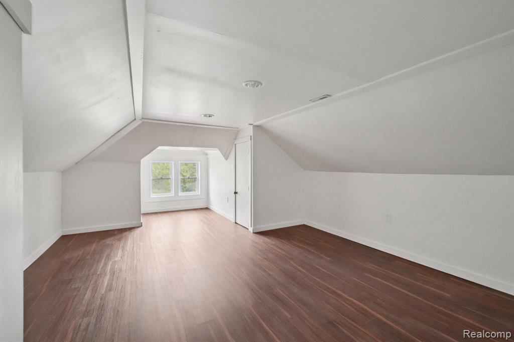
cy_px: 171
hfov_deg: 100.4
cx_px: 257
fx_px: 214
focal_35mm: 15
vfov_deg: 77.3
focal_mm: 10
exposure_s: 1/30
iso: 2000
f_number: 8
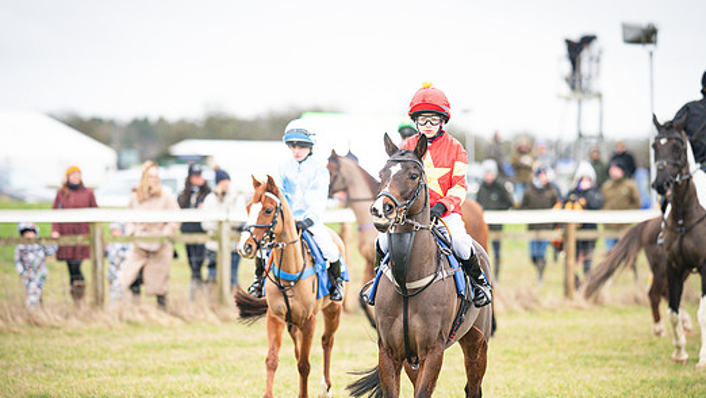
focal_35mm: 235
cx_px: 360
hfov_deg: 9.2
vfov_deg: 5.2
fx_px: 4401
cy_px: 250
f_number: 1.9
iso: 800
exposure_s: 1/1200
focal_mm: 135
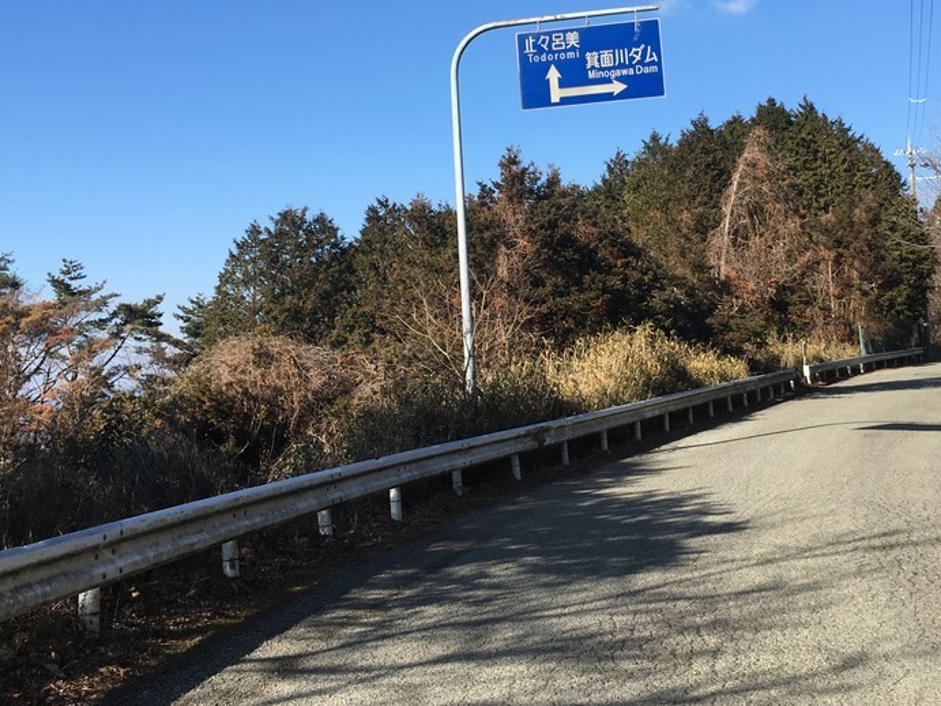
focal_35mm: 43
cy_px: 206
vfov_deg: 33.1
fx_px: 1169
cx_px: 557
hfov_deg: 43.7
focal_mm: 4.15
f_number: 2.2
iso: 25
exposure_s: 1/1012
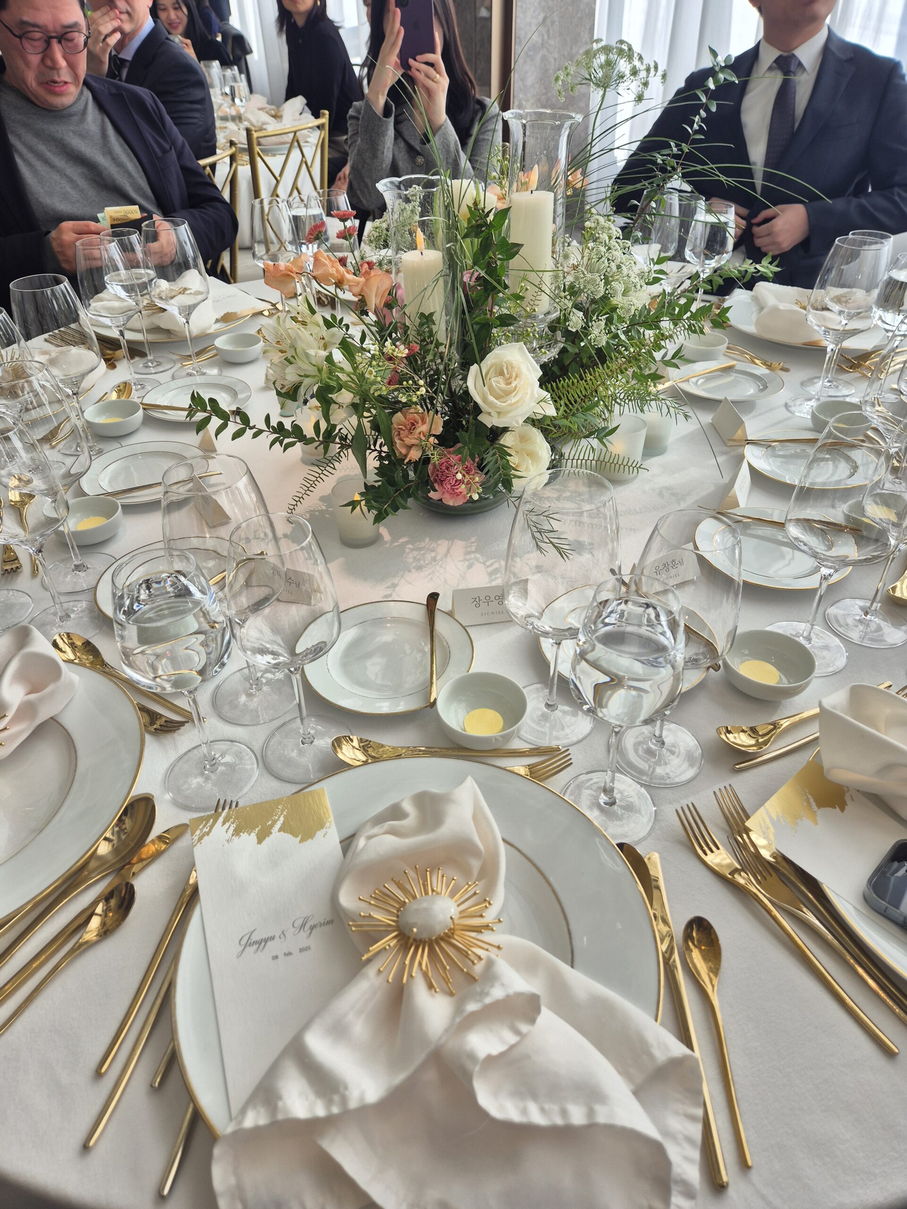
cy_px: 604
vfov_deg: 73.9
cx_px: 454
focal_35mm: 23
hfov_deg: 58.9
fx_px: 804
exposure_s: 1/160
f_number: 1.8
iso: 25
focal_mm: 5.4
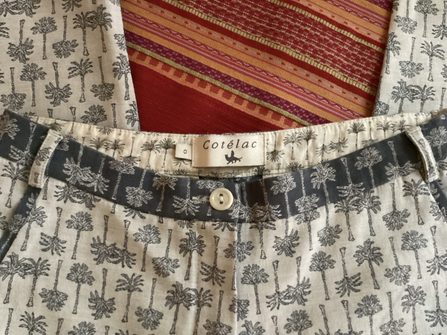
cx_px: 224
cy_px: 168
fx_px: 400
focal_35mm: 31
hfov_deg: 58.4
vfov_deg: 45.4
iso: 800
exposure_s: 1/24
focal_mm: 3.3
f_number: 2.4
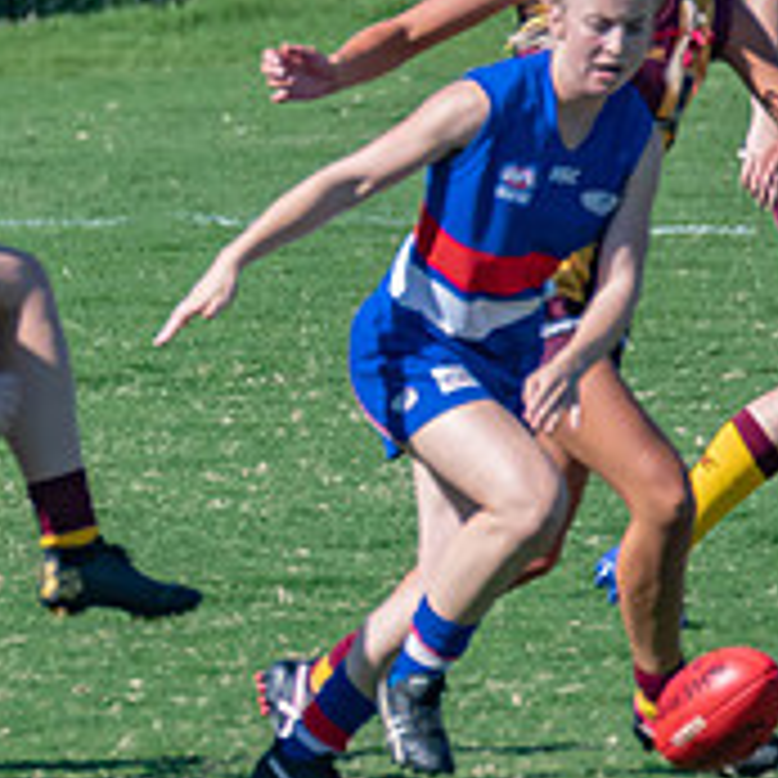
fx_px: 70333
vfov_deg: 0.6
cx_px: -279
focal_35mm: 2766
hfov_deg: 0.6
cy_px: 211
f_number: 8
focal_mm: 600
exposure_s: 1/2000
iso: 800
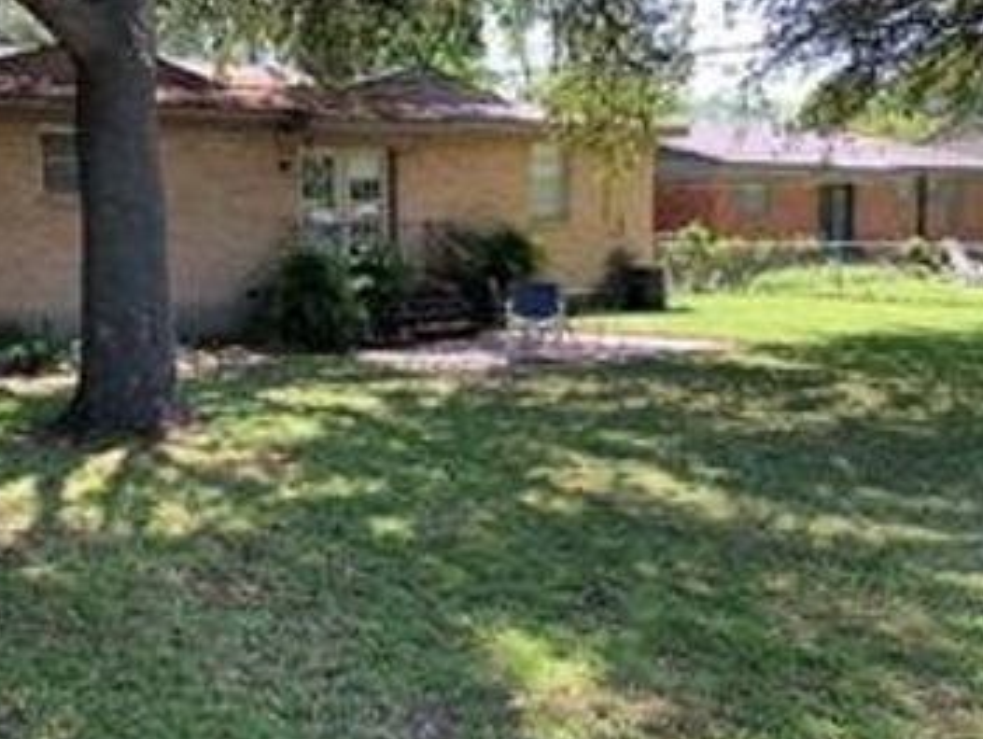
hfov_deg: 48.9
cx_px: 297
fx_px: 1052
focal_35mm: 37
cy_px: 335
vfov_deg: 38.7
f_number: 1.8
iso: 25
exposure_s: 1/134
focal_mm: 4.25
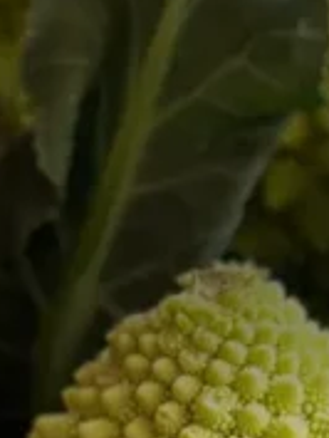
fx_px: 3519
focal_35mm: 278
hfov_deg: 5.3
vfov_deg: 6.7
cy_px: 1146
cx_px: 317
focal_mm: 6.86
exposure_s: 1/100
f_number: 1.78
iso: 100
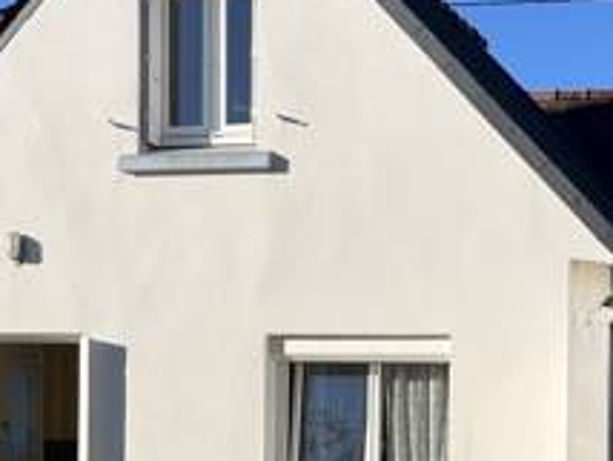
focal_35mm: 97
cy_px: 478
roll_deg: -1.0
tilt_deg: -1.7
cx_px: 433
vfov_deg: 15.0
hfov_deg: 20.1
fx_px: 1720
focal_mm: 5.1
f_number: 1.6
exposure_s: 1/4016
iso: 50
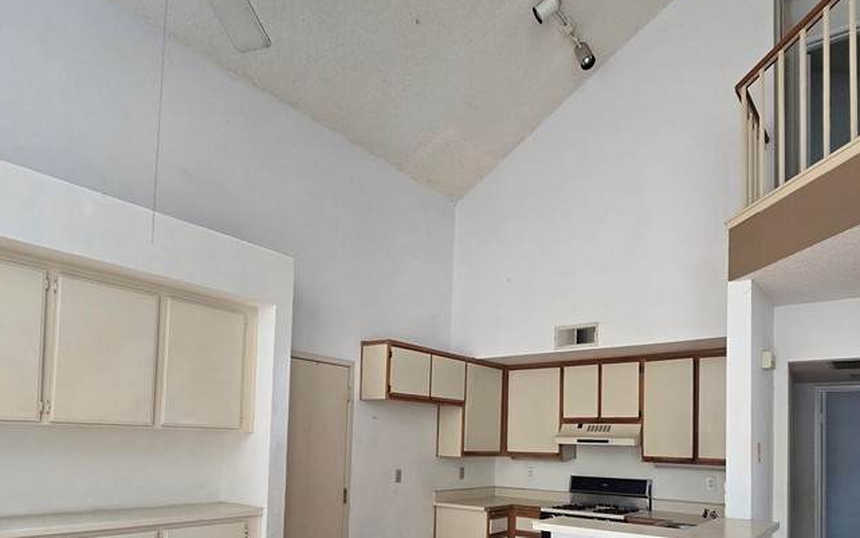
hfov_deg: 79.5
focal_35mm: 22
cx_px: 464
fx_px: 516
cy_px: 411
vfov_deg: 52.4
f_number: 2.2
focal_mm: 2.2
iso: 200
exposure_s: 1/60
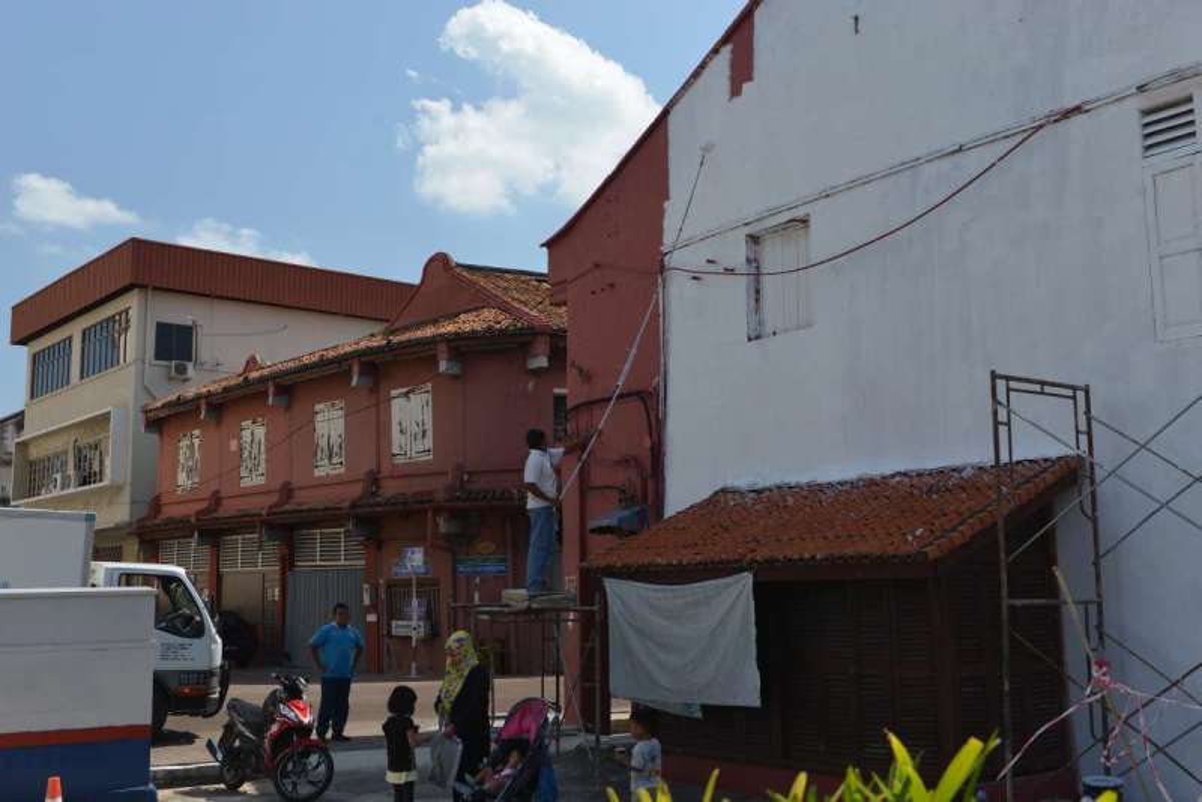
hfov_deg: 48.4
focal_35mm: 40
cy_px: 401
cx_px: 601
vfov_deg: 33.4
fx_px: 1336
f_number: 6.3
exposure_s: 1/160
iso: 100
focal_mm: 40
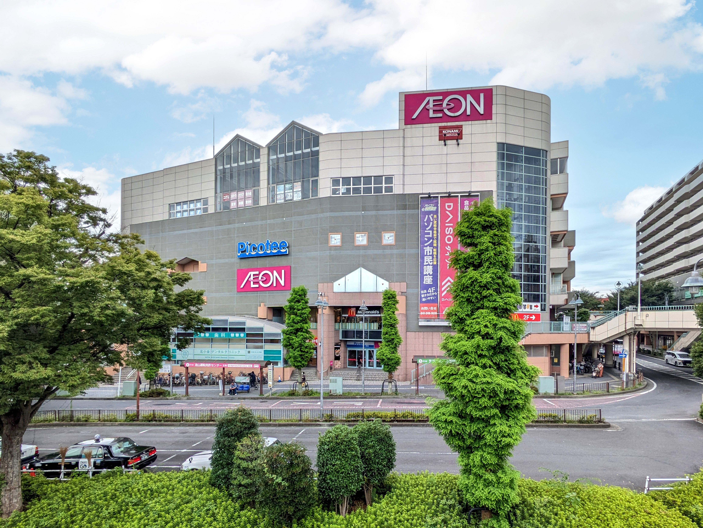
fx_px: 284
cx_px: 352
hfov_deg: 102.0
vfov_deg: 85.7
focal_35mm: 14
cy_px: 264
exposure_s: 1/1458
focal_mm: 1.83
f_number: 2.2
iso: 49
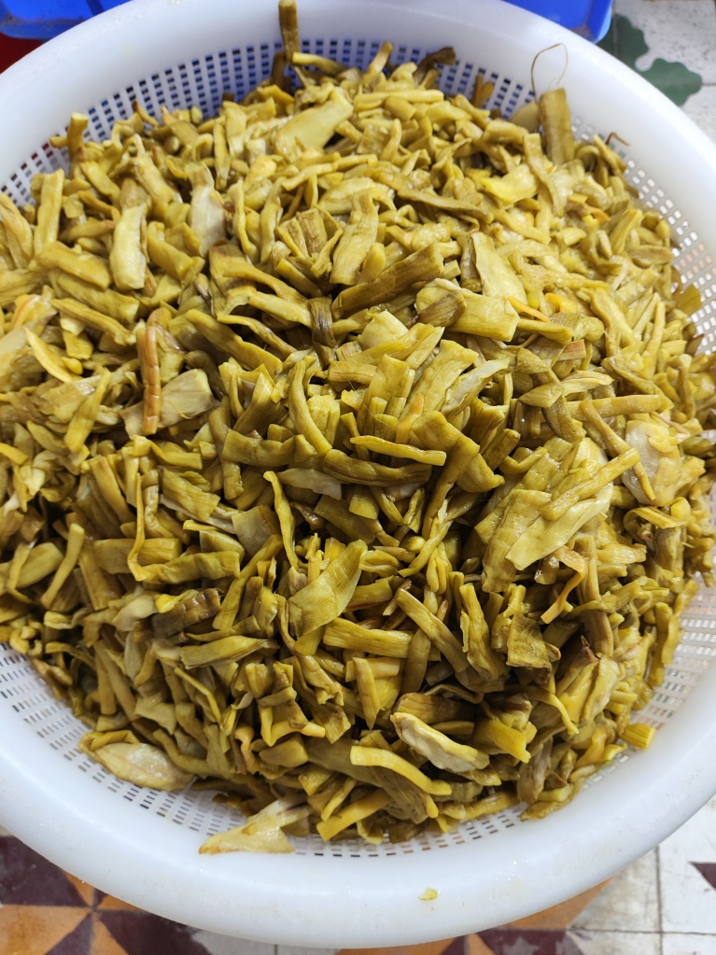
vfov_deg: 69.4
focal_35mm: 25
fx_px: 690
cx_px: 364
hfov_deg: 54.9
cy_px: 492
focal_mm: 4.68
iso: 304
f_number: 1.8
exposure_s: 1/33.3
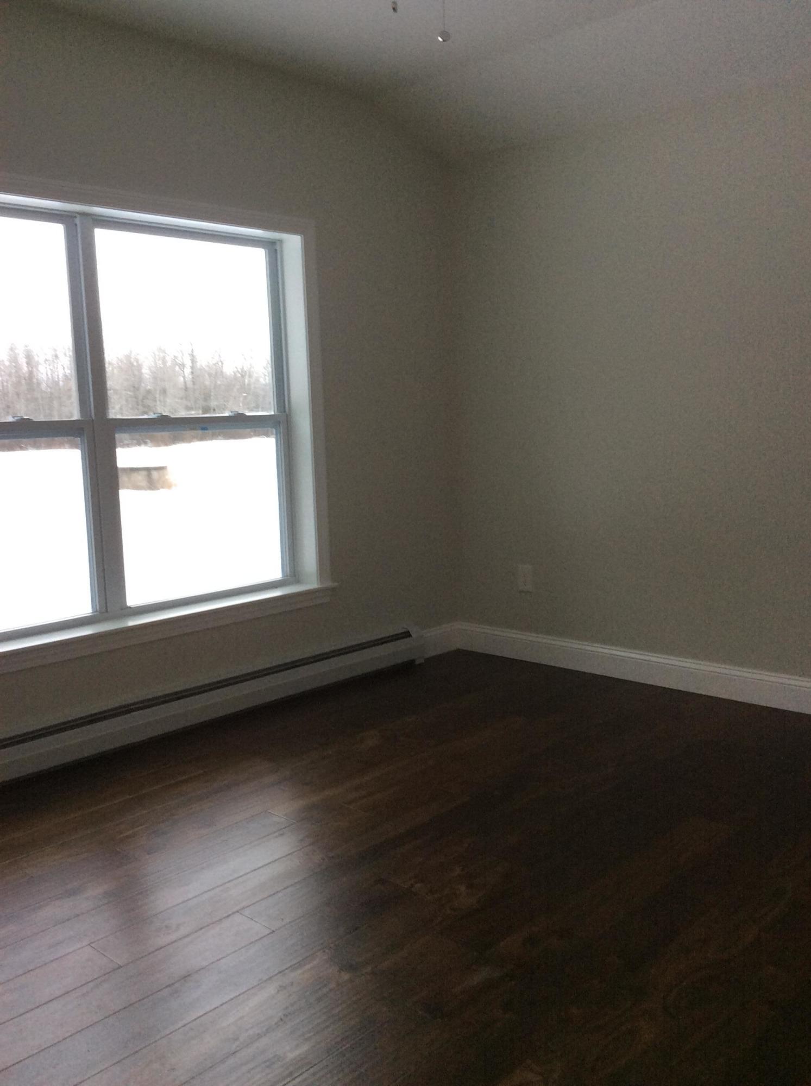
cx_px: 406
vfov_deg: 56.9
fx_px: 1003
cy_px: 543
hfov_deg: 44.0
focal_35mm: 32
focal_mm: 3.3
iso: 64
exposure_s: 1/24
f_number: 2.4
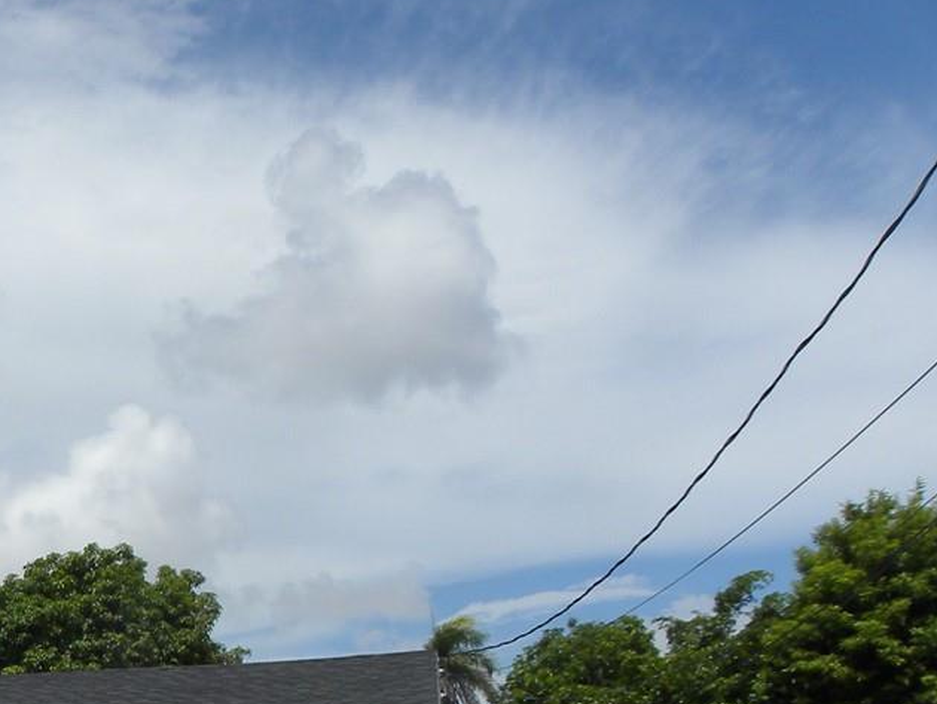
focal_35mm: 66
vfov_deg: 20.9
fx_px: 1787
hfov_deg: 25.8
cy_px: 832
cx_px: -226
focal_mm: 4.6
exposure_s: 1/520
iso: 64
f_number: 6.3
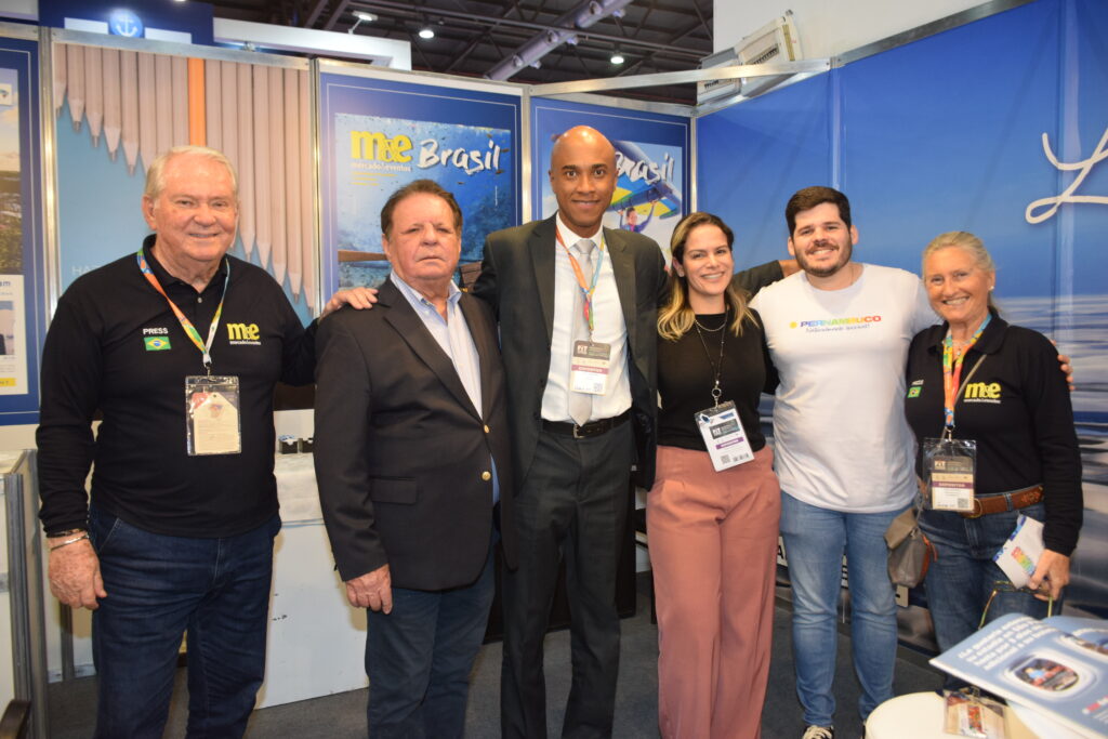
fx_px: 831
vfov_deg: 47.9
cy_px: 370
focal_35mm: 27
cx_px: 554
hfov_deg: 67.4
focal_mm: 18
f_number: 3.5
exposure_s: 1/60
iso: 1100
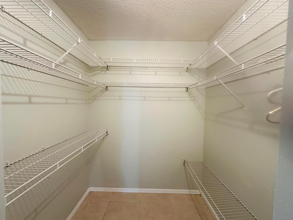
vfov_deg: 85.7
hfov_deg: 102.1
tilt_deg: -3.0
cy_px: 110
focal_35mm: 14
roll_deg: -1.5
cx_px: 146
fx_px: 119
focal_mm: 2.22
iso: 320
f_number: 2.2
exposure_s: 1/60
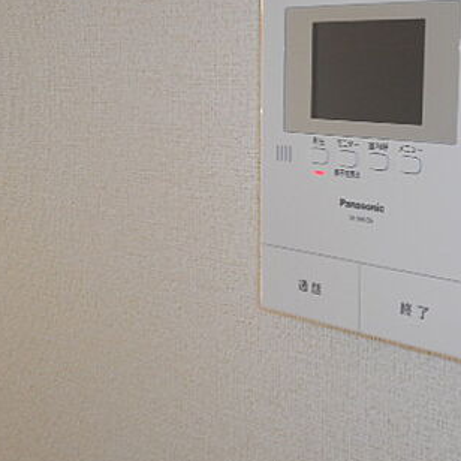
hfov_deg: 33.4
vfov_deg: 33.9
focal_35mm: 50
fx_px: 753
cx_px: 337
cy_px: 174
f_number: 4
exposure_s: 1/30
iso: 160
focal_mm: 5.2
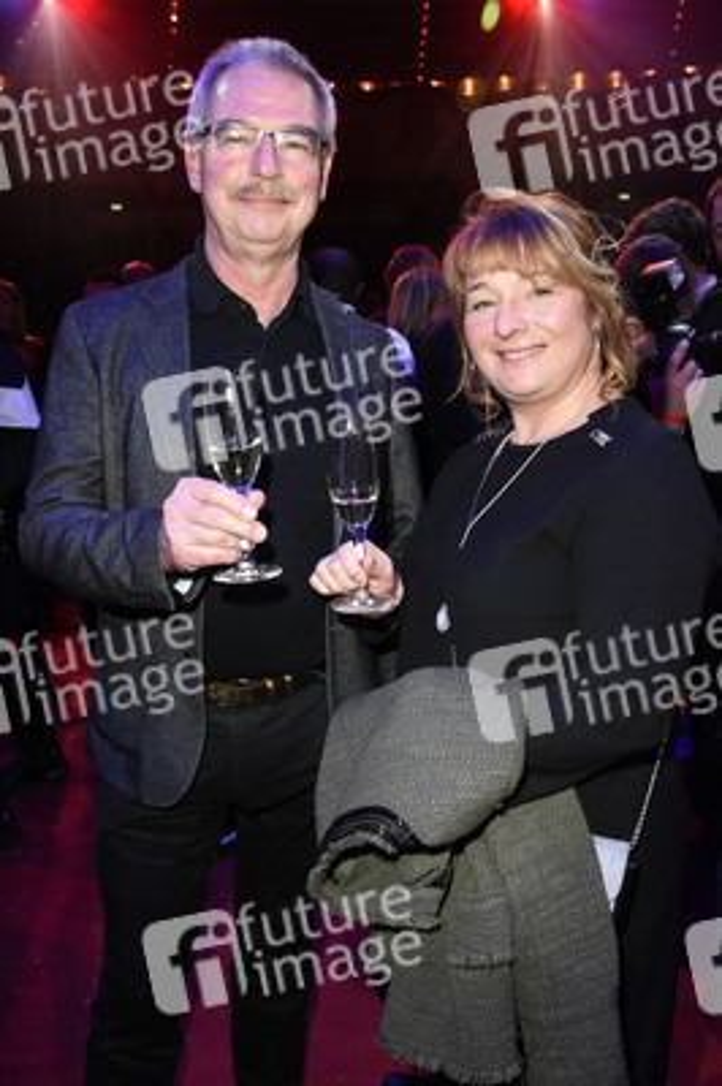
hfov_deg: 47.9
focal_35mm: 27
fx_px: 814
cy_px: 543
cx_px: 361
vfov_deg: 67.4
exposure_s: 1/160
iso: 1600
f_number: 6.3
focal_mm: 18
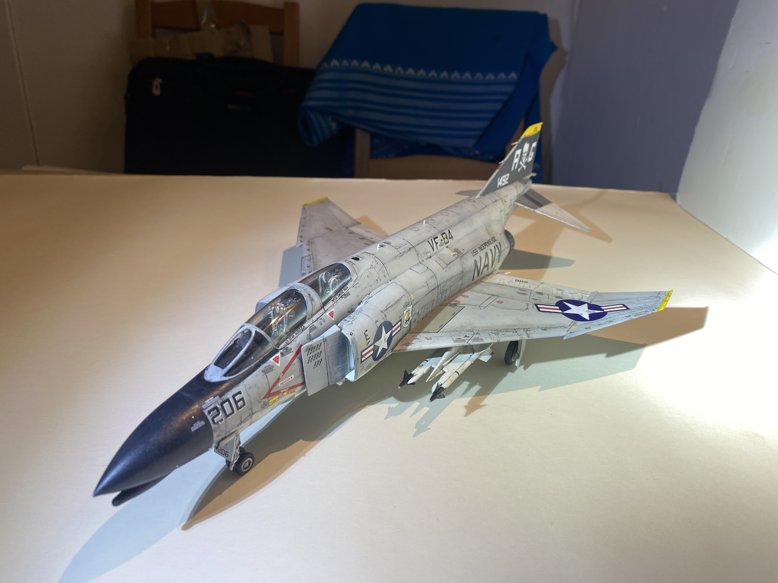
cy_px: 292
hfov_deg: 67.3
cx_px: 389
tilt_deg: -25.1
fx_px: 584
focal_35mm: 26
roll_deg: -3.4
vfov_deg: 53.1
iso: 40
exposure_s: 1/100
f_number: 1.8
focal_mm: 4.25
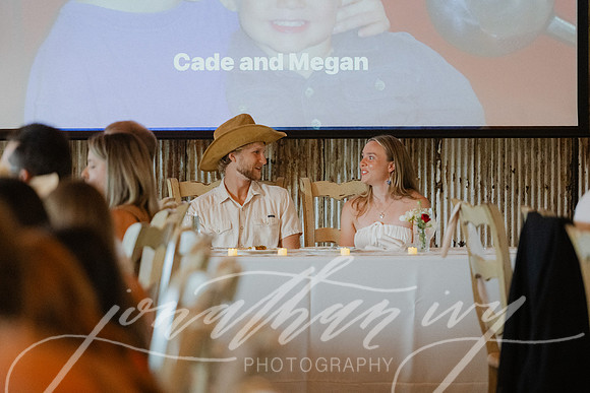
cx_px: 295
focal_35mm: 200
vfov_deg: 6.9
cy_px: 196
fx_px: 3278
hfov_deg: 10.3
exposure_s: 1/200
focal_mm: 200
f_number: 2.8
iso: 5000
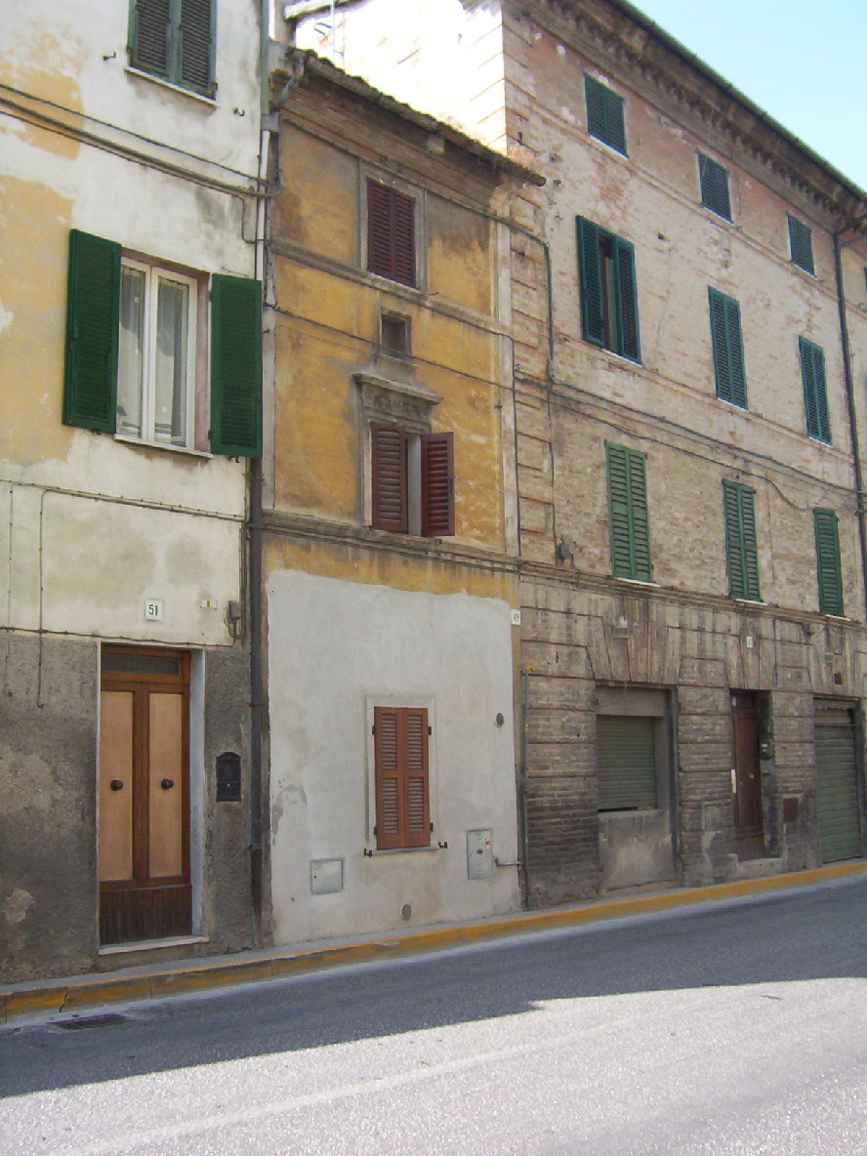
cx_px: 434
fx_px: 1202
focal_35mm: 36
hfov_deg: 39.7
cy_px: 578
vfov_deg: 51.4
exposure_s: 1/975
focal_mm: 5.54
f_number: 2.76
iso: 100
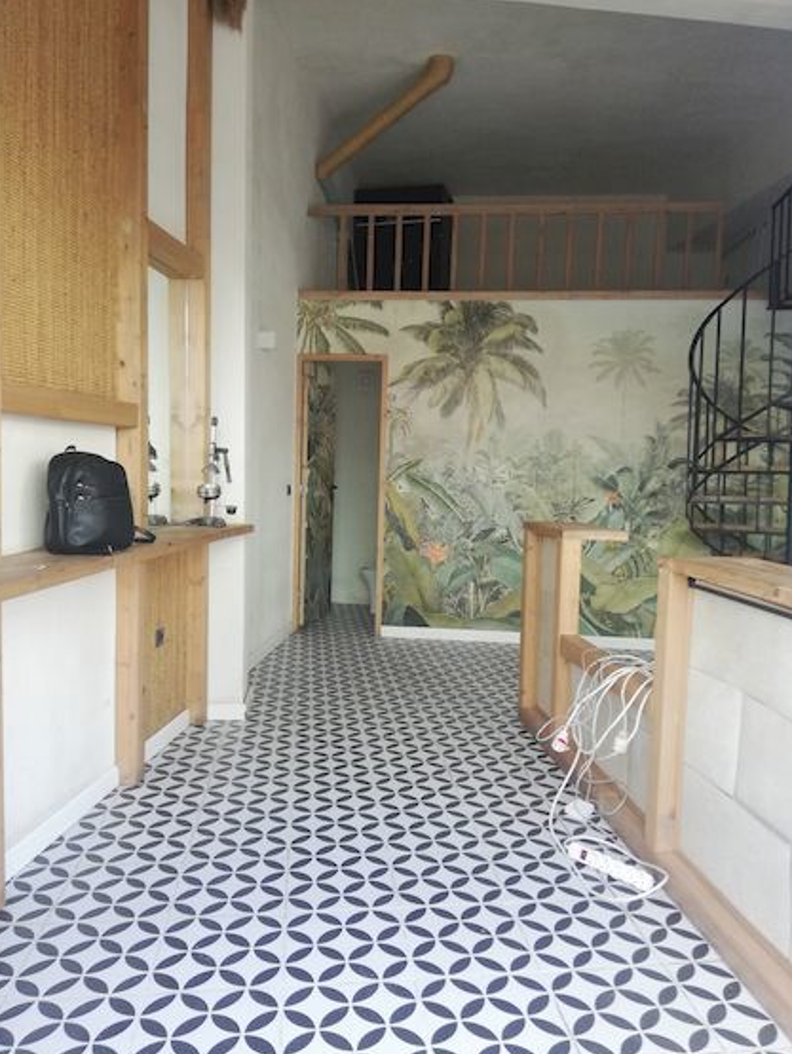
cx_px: 399
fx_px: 853
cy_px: 513
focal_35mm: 28
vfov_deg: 63.4
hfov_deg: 49.8
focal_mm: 3.81
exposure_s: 1/33.3
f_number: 2.2
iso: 125
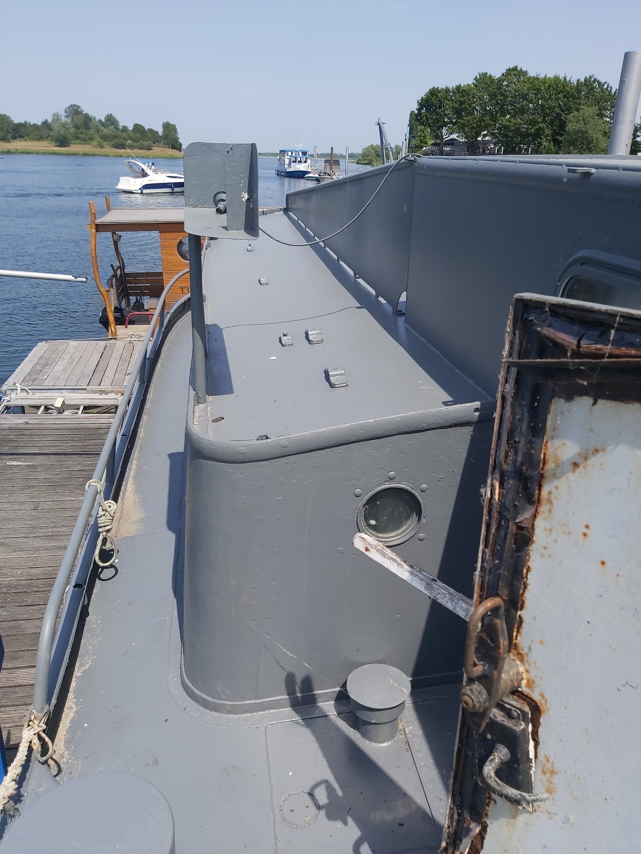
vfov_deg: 67.3
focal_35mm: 26
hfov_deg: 53.1
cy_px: 427
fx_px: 642
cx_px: 320
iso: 64
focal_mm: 3.92
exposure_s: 1/2633
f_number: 1.7
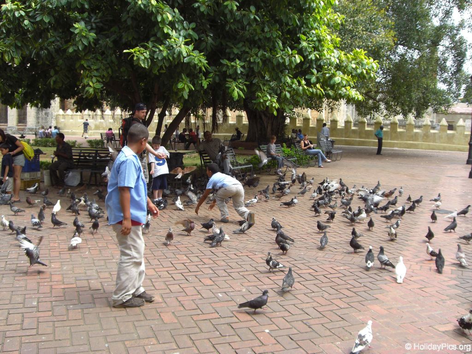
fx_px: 518
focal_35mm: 38
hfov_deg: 49.0
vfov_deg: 37.7
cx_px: 236
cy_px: 177
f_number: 2.7
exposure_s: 1/400
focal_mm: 6.2
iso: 64
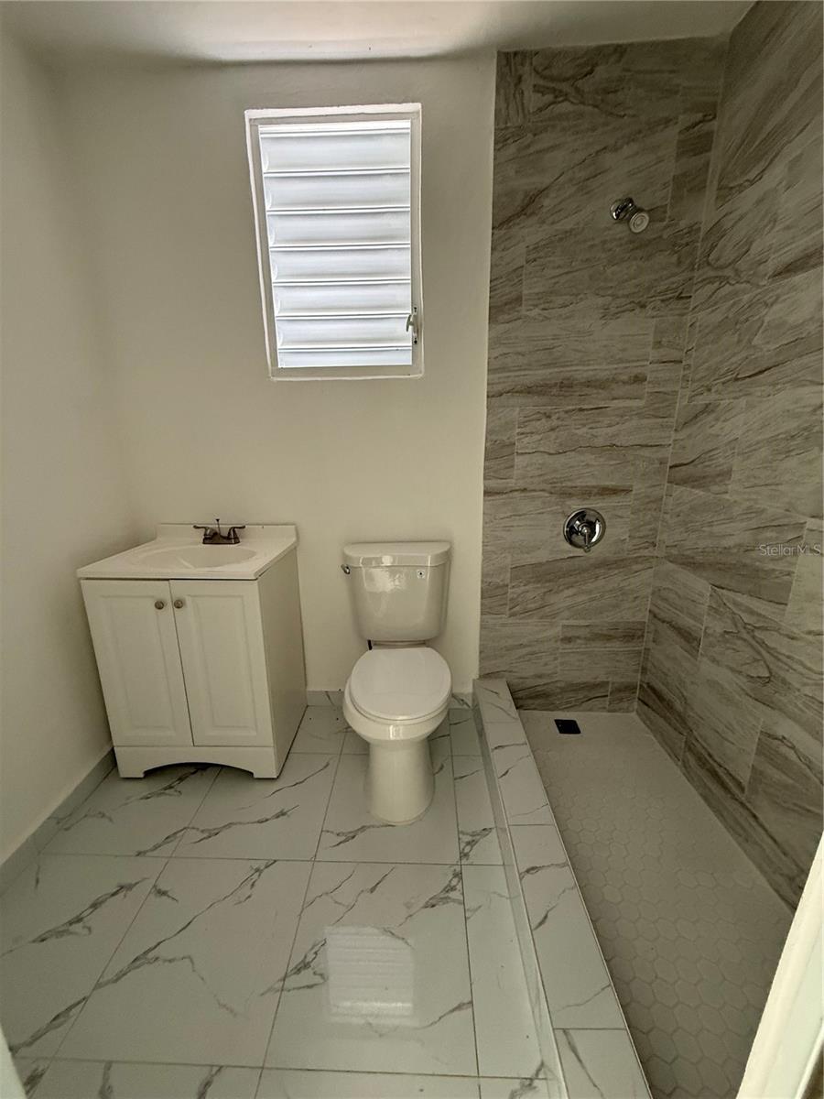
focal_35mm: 14
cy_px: 550
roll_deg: -0.5
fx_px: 444
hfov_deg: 85.7
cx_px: 412
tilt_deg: -14.4
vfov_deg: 102.1
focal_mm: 2.22
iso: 320
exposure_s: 1/99
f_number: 2.2
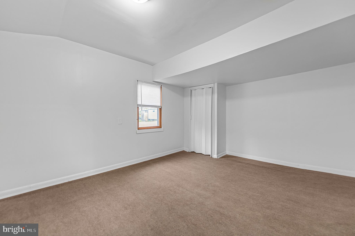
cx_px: 178
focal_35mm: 14
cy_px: 118
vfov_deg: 81.1
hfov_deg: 104.3
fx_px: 138
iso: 640
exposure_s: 1/125
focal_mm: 14
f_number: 2.8
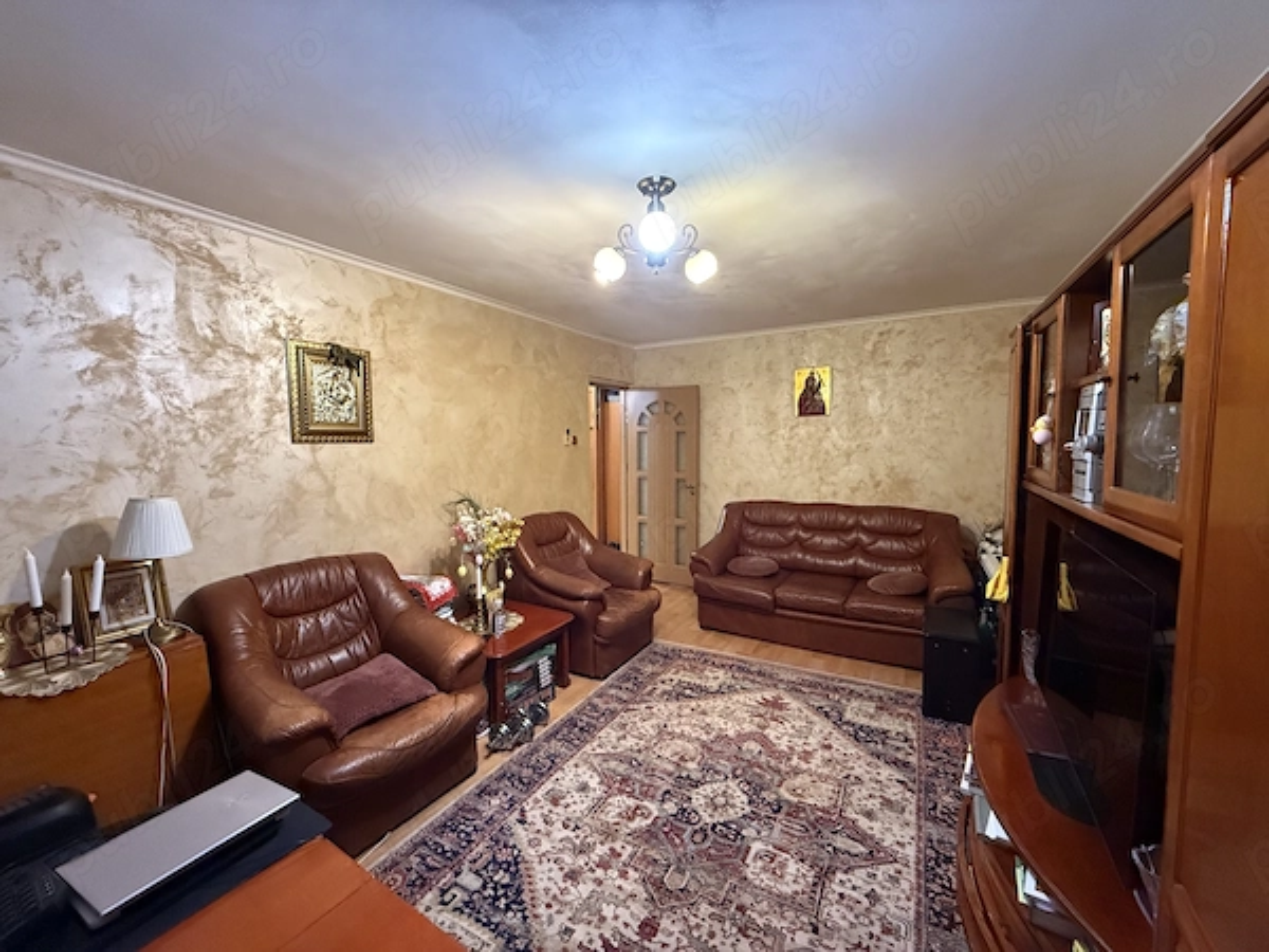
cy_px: 476
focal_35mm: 14
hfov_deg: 102.1
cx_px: 634
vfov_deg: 85.7
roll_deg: +0.6
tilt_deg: -4.1
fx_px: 513
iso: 1000
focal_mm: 2.22
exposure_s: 1/50
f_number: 2.2
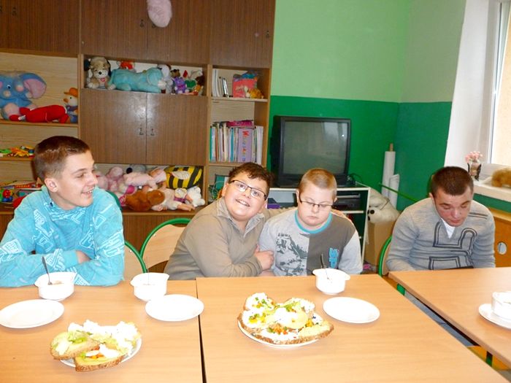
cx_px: 256
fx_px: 413
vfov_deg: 49.7
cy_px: 192
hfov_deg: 63.4
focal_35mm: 28
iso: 250
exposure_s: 1/60
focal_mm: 5
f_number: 3.3
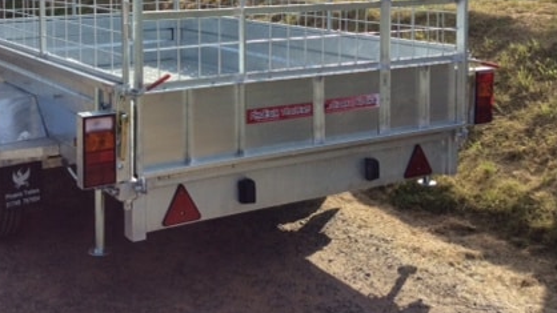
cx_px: 199
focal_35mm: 55
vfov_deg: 21.2
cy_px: 17
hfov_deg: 37.5
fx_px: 812
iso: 32
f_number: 2.4
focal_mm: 3.3
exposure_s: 1/1192
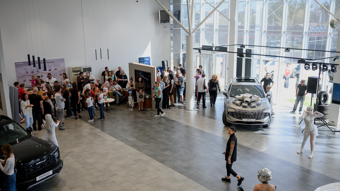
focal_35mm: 37
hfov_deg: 54.0
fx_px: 334
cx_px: 171
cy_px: 112
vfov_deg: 31.9
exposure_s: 1/2000
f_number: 2
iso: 800
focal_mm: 35
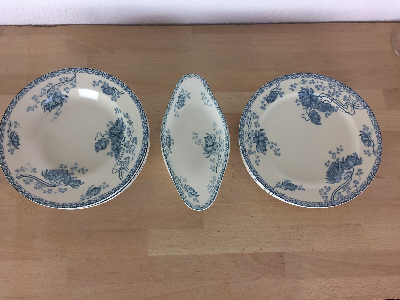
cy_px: 150
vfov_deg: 48.2
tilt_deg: -73.1
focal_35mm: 29
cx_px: 200
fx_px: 335
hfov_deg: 61.7
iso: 40
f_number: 2.2
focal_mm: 4.15
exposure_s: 1/33
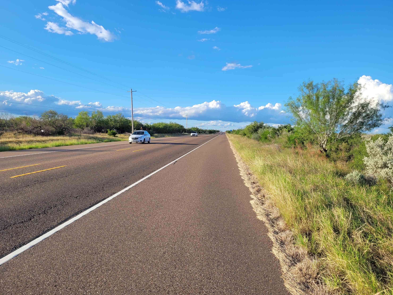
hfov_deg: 65.3
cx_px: 193
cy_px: 146
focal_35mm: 27
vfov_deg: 51.4
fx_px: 307
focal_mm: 5.4
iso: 40
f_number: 1.8
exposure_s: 1/1235
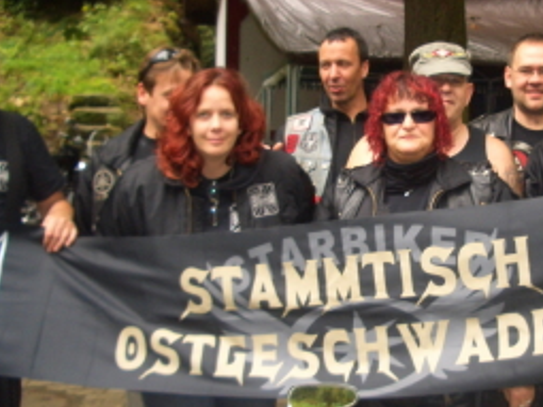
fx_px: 1035
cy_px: 196
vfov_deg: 22.2
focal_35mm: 66
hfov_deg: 29.0
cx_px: 394
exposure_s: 1/60
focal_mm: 5.8
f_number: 2.6
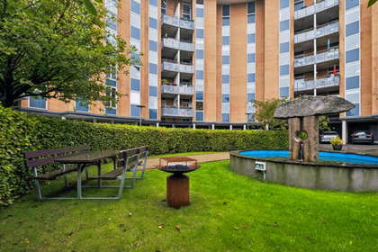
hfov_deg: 100.4
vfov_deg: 77.3
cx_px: 189
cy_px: 126
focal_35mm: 15
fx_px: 157
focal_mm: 10
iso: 160
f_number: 6.4
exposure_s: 1/125
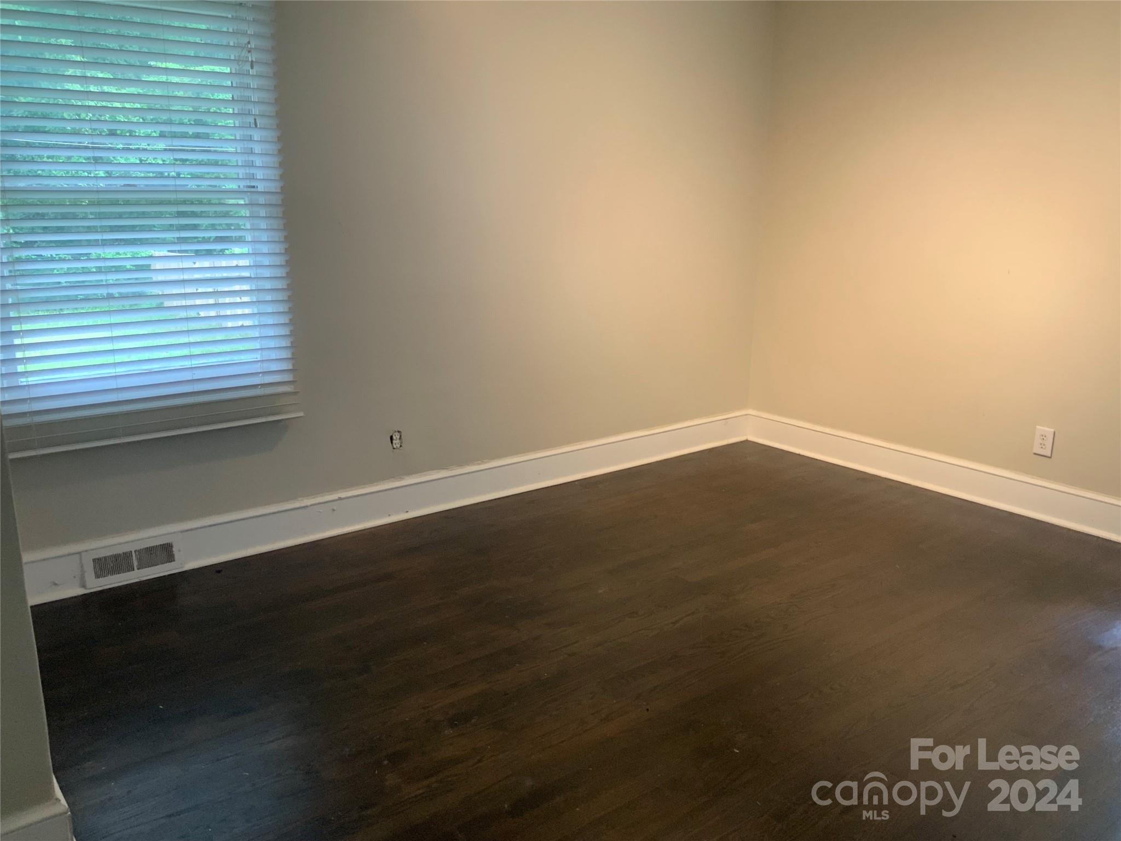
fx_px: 939
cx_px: 560
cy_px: 420
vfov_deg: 48.2
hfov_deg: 61.7
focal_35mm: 29
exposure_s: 1/60
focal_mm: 3
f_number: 1.8
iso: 100
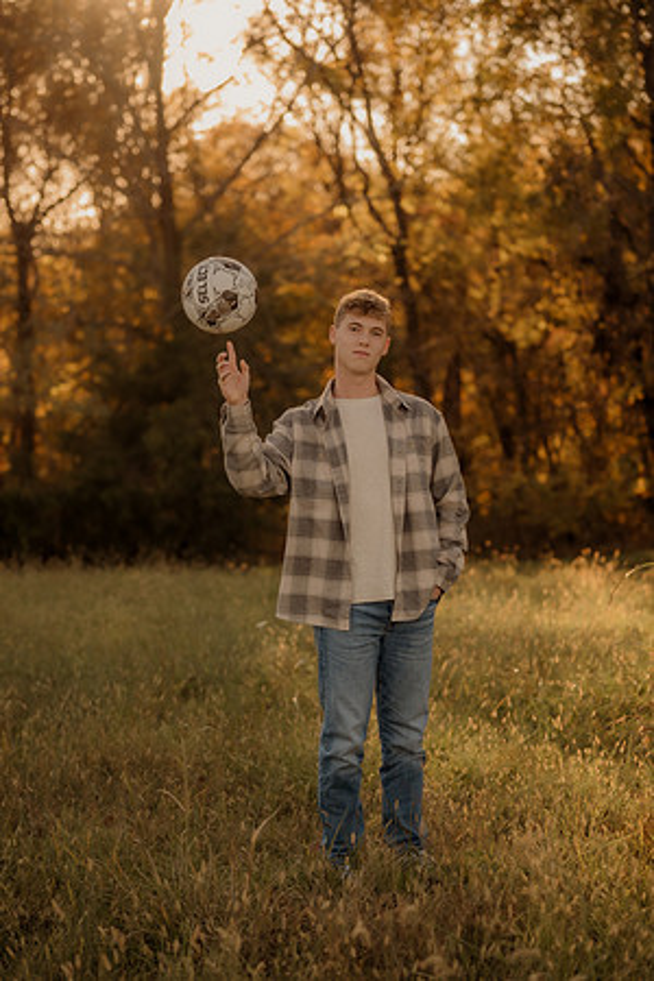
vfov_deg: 27.0
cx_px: 327
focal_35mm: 75
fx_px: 2044
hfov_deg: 18.2
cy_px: 490
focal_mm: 50
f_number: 1.8
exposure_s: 1/1250
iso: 250
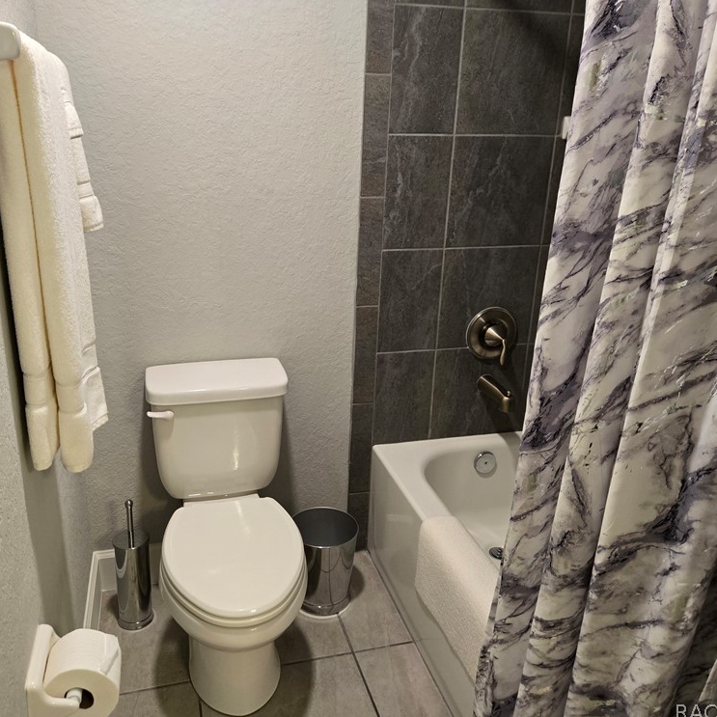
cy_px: 358
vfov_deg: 57.3
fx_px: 656
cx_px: 315
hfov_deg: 57.1
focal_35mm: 28
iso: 400
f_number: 1.8
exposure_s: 1/120
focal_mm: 5.4
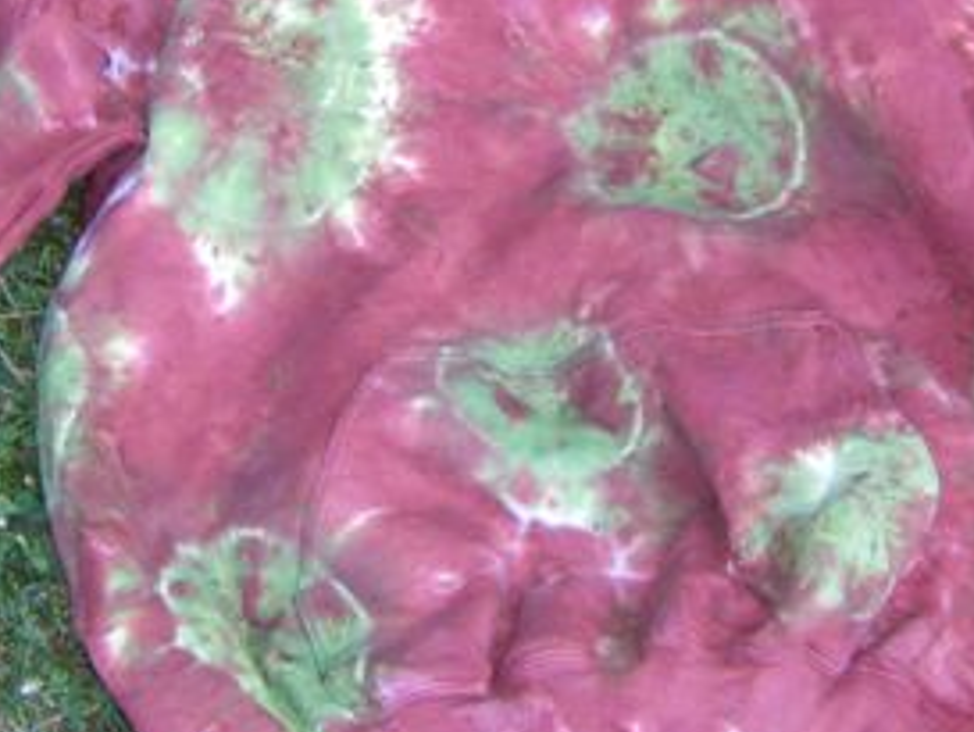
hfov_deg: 22.0
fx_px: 2505
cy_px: 104
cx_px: 610
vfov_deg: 16.4
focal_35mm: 89
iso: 160
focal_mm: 6.3
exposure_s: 1/50
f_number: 3.5
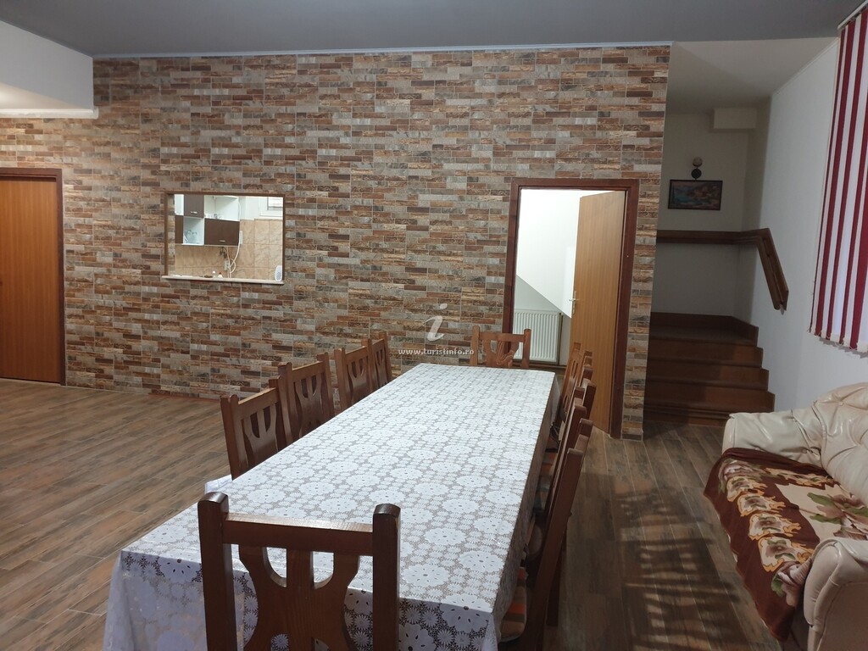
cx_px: 434
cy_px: 326
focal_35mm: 26
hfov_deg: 67.3
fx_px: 652
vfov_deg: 53.1
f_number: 1.5
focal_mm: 4.3
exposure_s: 1/17
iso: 250
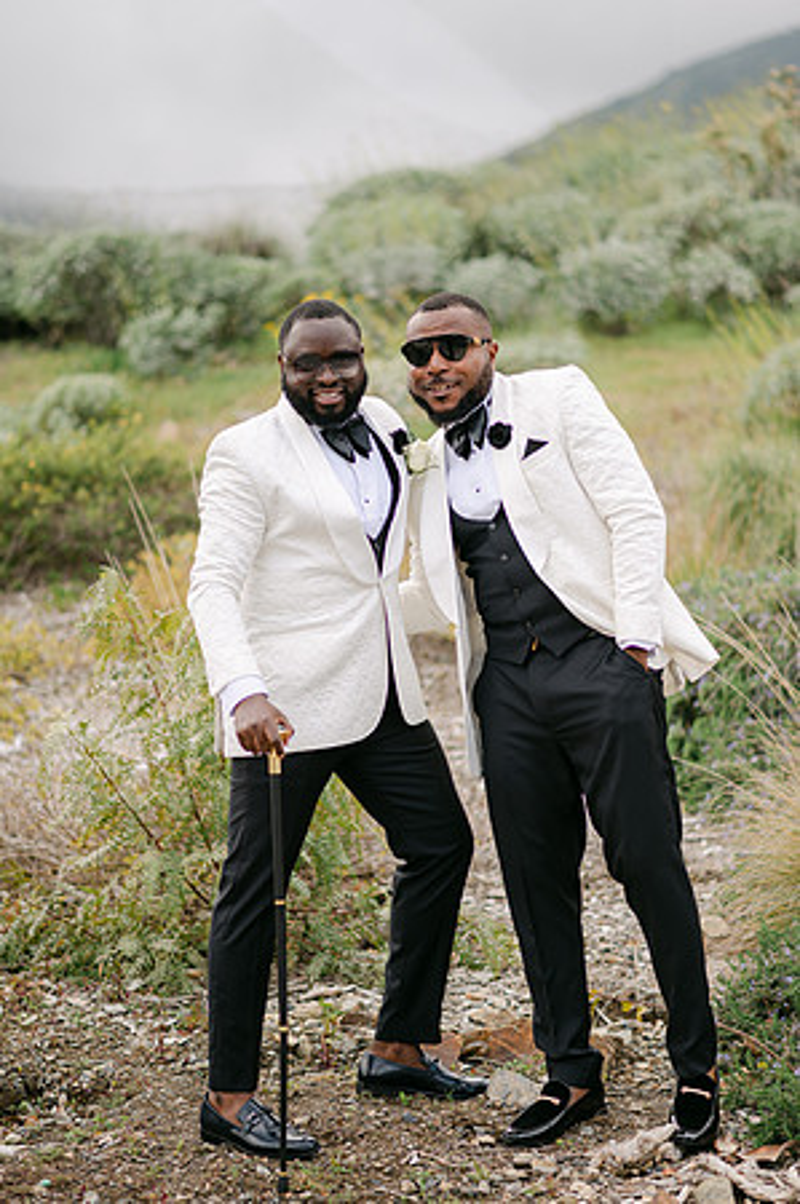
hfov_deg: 16.0
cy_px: 602
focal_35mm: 85
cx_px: 400
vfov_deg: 23.9
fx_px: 2840
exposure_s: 1/3200
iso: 100
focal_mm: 85
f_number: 2
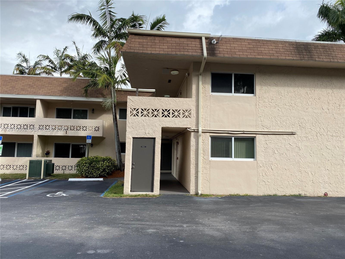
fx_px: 259
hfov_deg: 67.3
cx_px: 172
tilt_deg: +4.6
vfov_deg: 53.1
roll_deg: -1.4
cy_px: 130
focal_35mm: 26
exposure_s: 1/2513
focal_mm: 4.25
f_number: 1.8
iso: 32
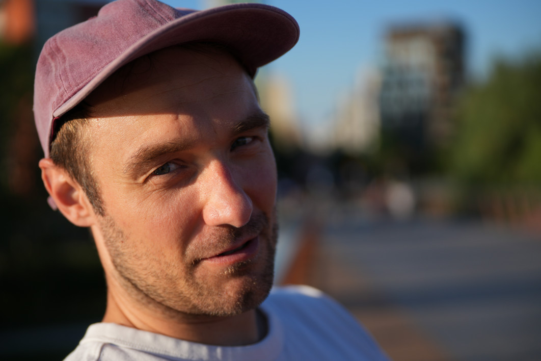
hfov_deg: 33.4
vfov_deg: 22.6
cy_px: 180
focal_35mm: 60
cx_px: 270
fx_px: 902
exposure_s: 1/2000
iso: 100
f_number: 2.8
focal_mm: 60
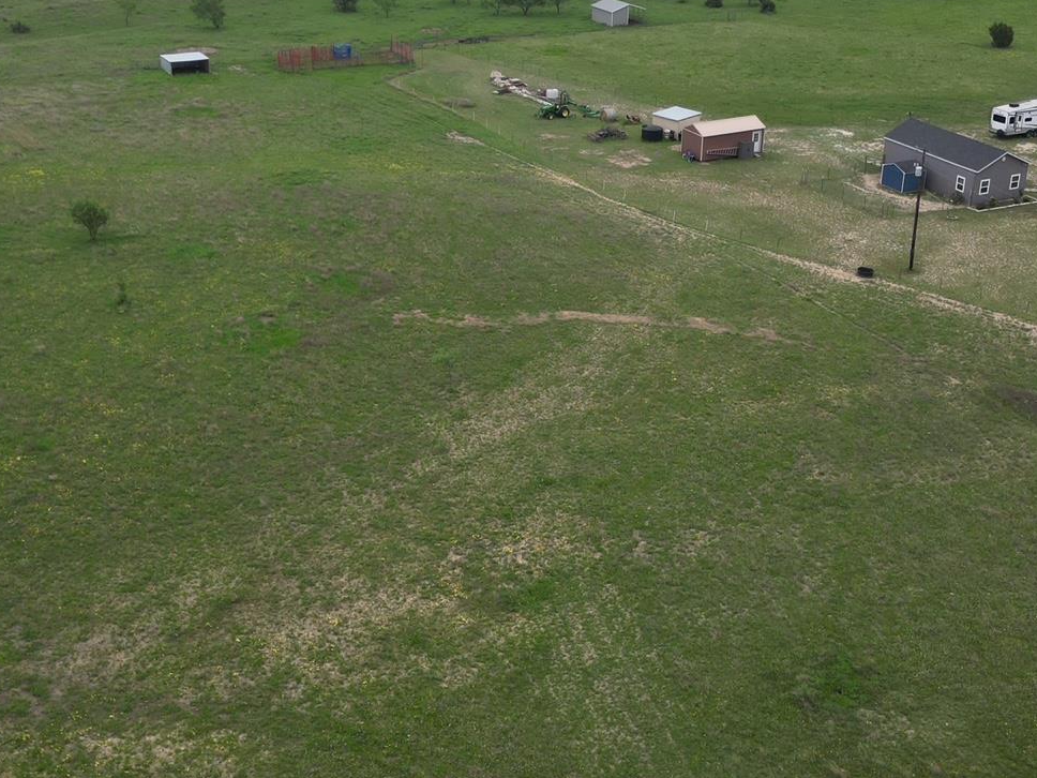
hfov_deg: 38.2
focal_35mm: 50
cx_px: 467
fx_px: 1498
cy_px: 373
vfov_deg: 29.1
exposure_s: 1/1600
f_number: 1.7
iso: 110
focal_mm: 6.72
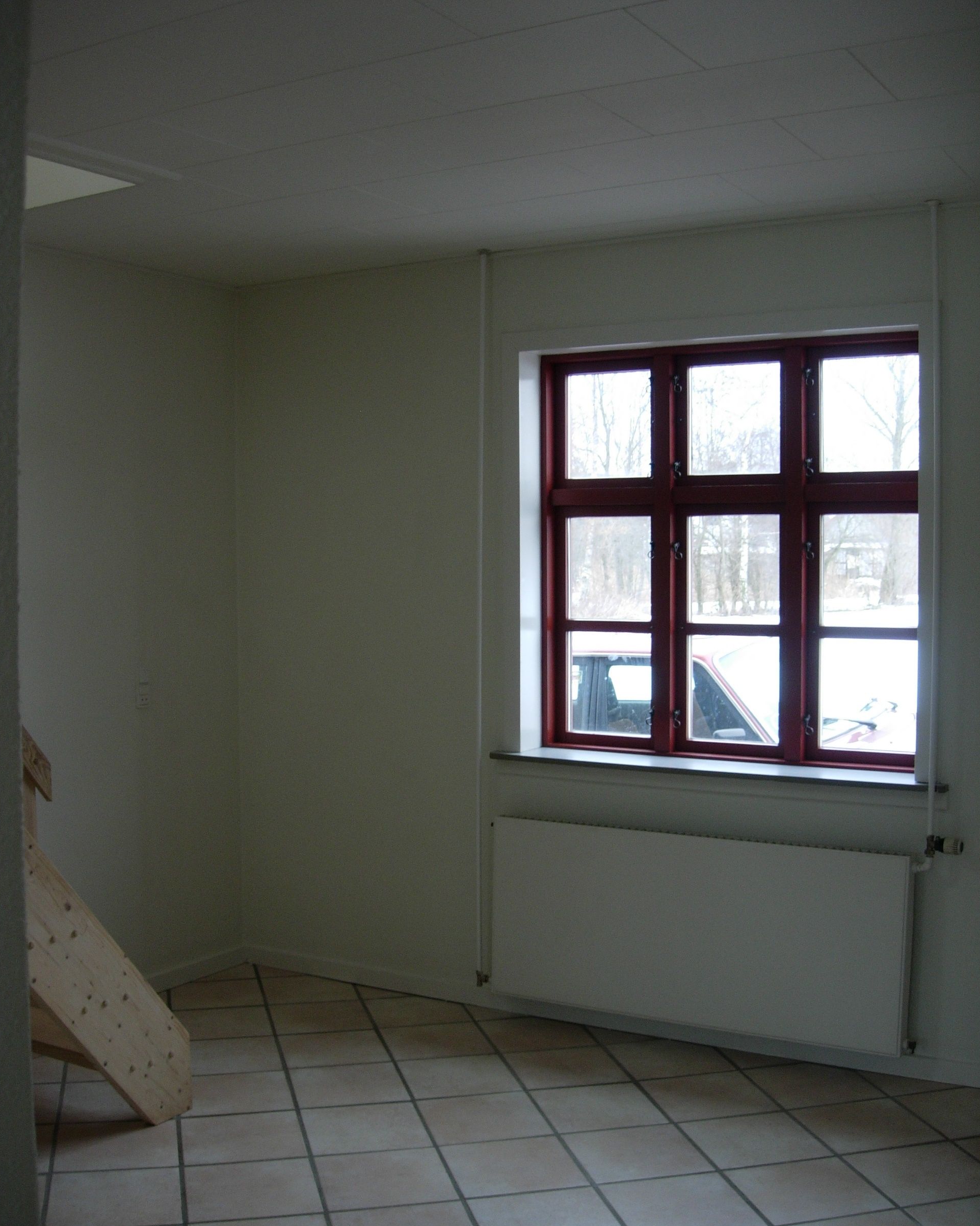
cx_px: 488
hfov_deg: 37.3
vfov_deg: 45.8
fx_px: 1450
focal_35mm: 40
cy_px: 660
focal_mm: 7.8
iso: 64
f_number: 2.8
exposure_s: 1/33.9
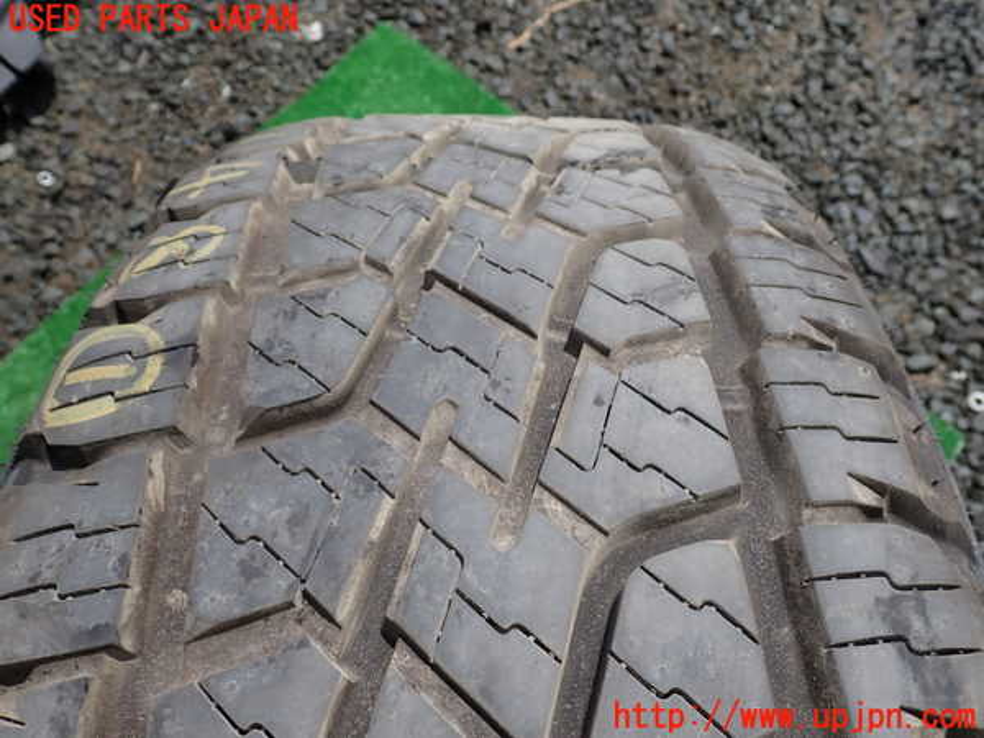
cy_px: 369
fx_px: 853
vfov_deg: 46.8
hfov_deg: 60.0
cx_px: 492
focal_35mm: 30
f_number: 3.2
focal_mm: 5.4
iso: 100
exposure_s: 1/1000
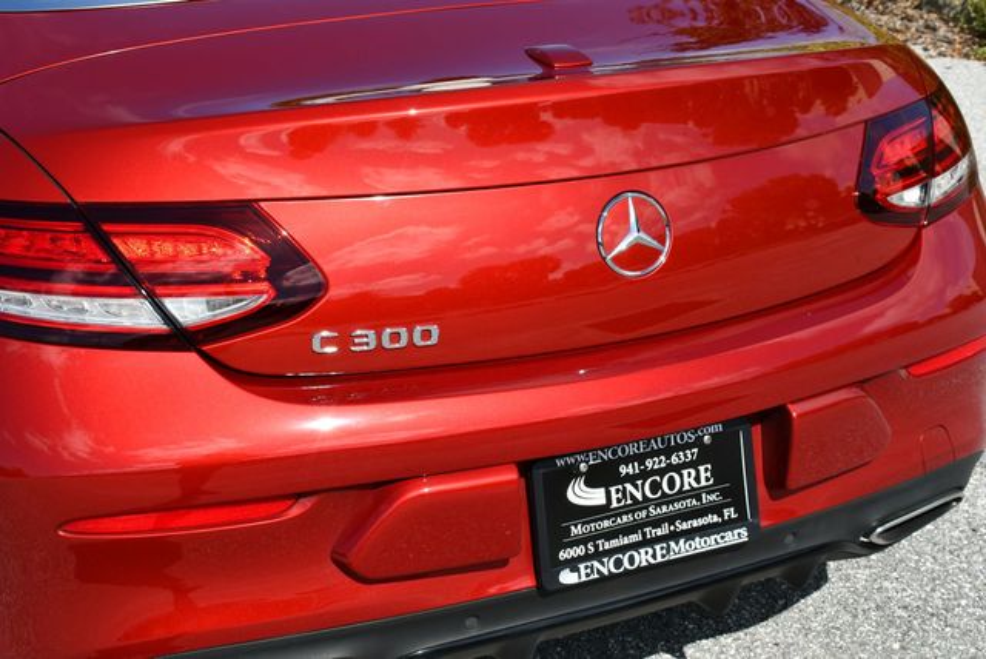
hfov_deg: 32.4
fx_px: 1700
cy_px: 330
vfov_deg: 22.0
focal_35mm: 62
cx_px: 493
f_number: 9
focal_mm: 31
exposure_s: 1/320
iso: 100
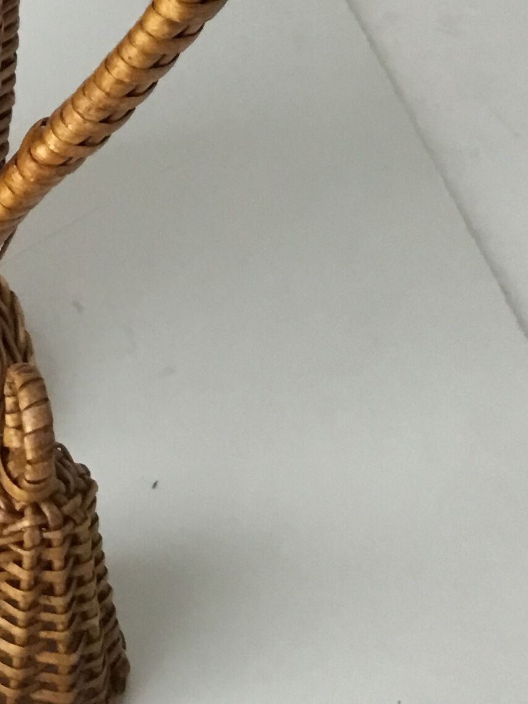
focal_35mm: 89
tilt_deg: -26.9
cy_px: -157
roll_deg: +1.7
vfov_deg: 20.5
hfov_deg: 15.8
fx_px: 1810
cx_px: -144
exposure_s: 1/33
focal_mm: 3.3
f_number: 2.4
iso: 125
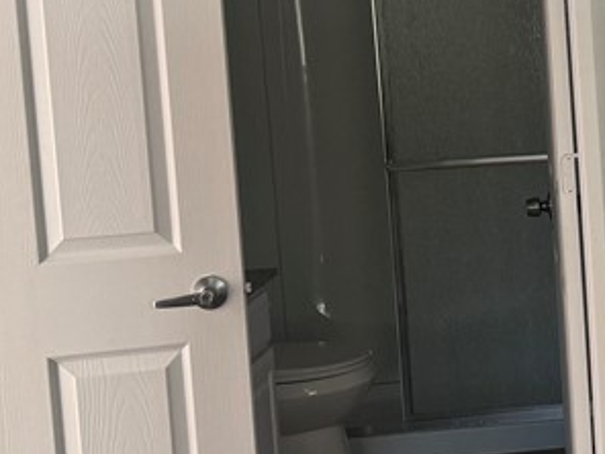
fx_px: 1451
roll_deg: +2.6
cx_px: 809
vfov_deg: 17.7
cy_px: 119
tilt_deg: -6.0
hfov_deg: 21.1
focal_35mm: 83
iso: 200
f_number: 1.78
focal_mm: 6.76
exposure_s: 1/121
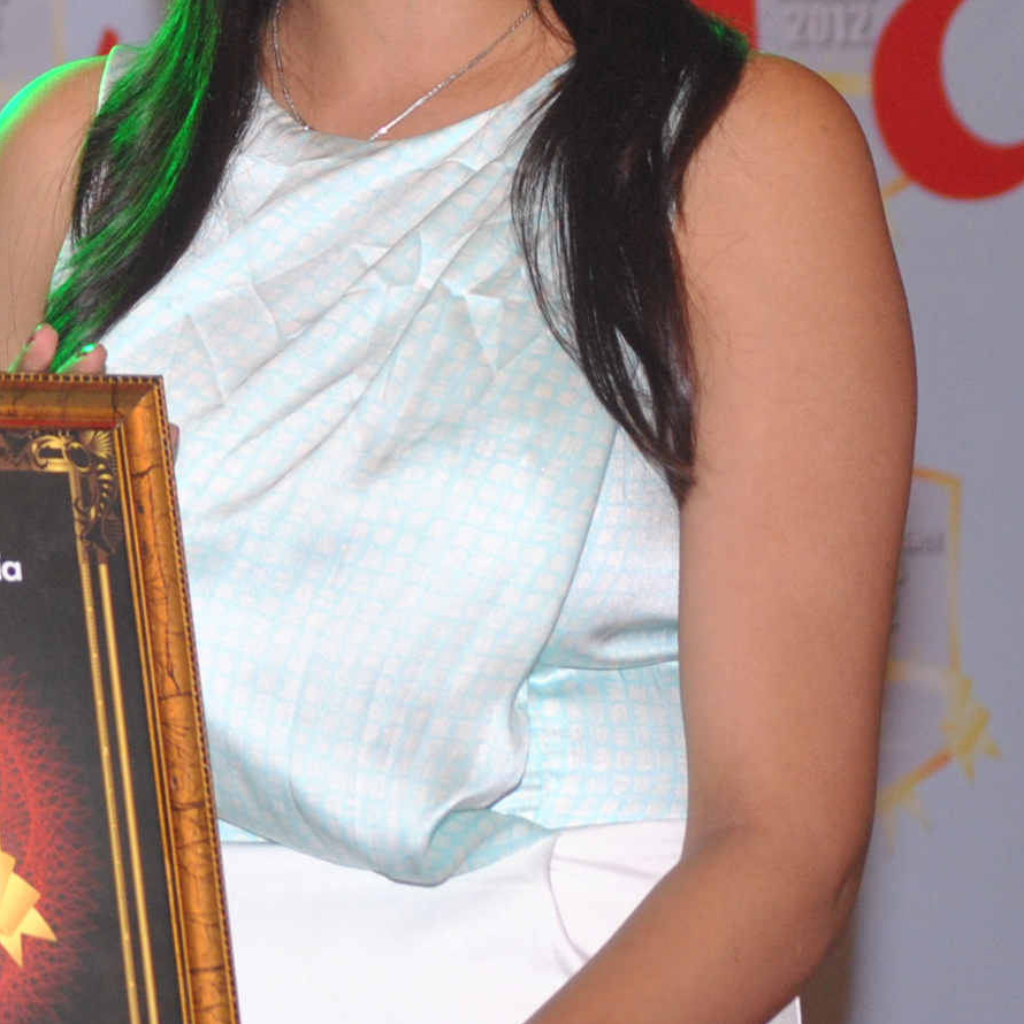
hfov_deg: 6.0
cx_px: -351
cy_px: 270
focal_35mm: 291
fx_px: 9739
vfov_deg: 6.0
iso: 400
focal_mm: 70
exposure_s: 1/80
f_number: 5
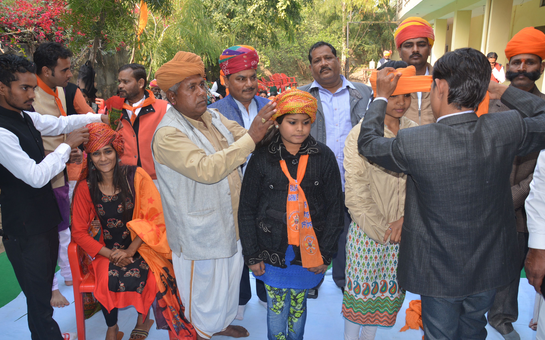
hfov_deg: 66.5
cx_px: 272
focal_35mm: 28
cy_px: 174
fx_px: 416
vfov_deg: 44.5
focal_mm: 18
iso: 400
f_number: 6.3
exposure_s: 1/125
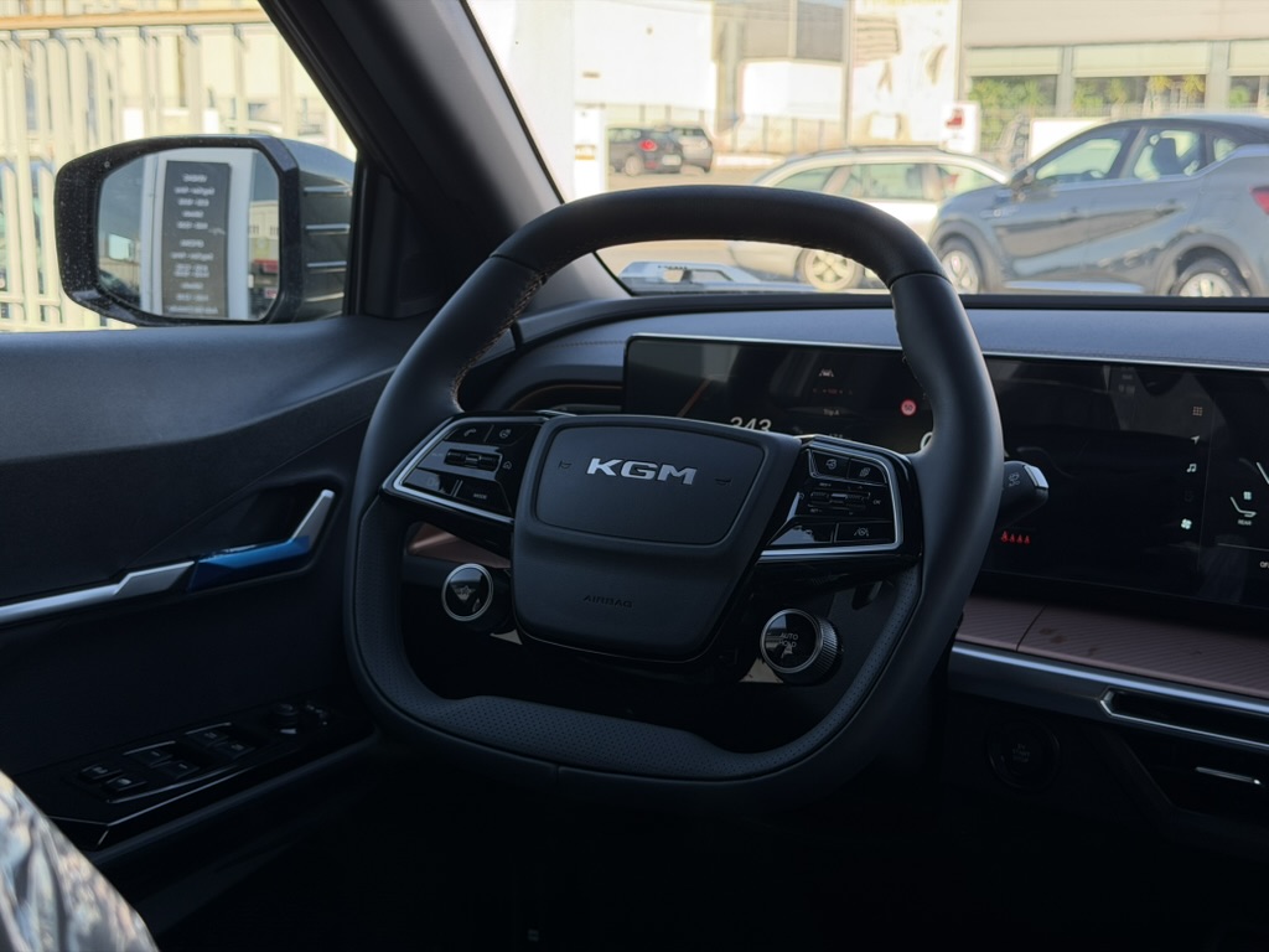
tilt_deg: -11.1
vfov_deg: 30.3
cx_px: 634
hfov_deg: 39.7
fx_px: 1760
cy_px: 476
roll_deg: +0.1
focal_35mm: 48
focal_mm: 6.76
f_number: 1.78
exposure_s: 1/309
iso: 80
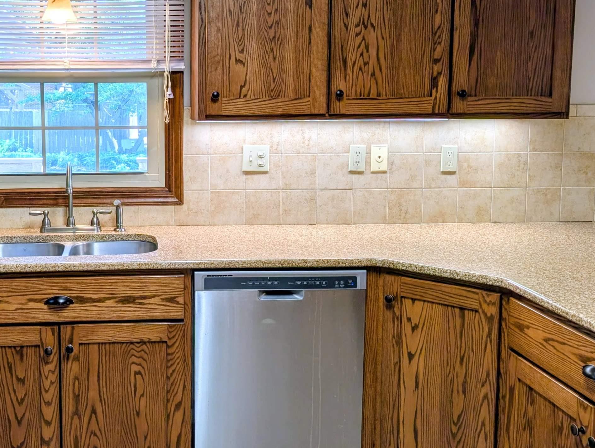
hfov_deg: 46.3
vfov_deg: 36.7
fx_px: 671
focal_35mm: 39
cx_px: 159
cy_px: 166
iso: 24
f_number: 1.68
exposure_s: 1/256
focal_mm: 6.9
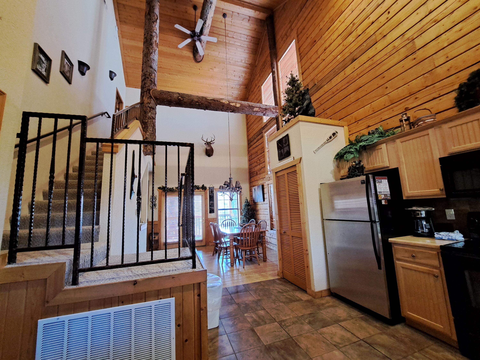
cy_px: 180
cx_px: 240
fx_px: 180
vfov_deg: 89.9
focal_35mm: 13
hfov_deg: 106.2
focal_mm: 1.74
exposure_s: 1/24
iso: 400
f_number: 2.2
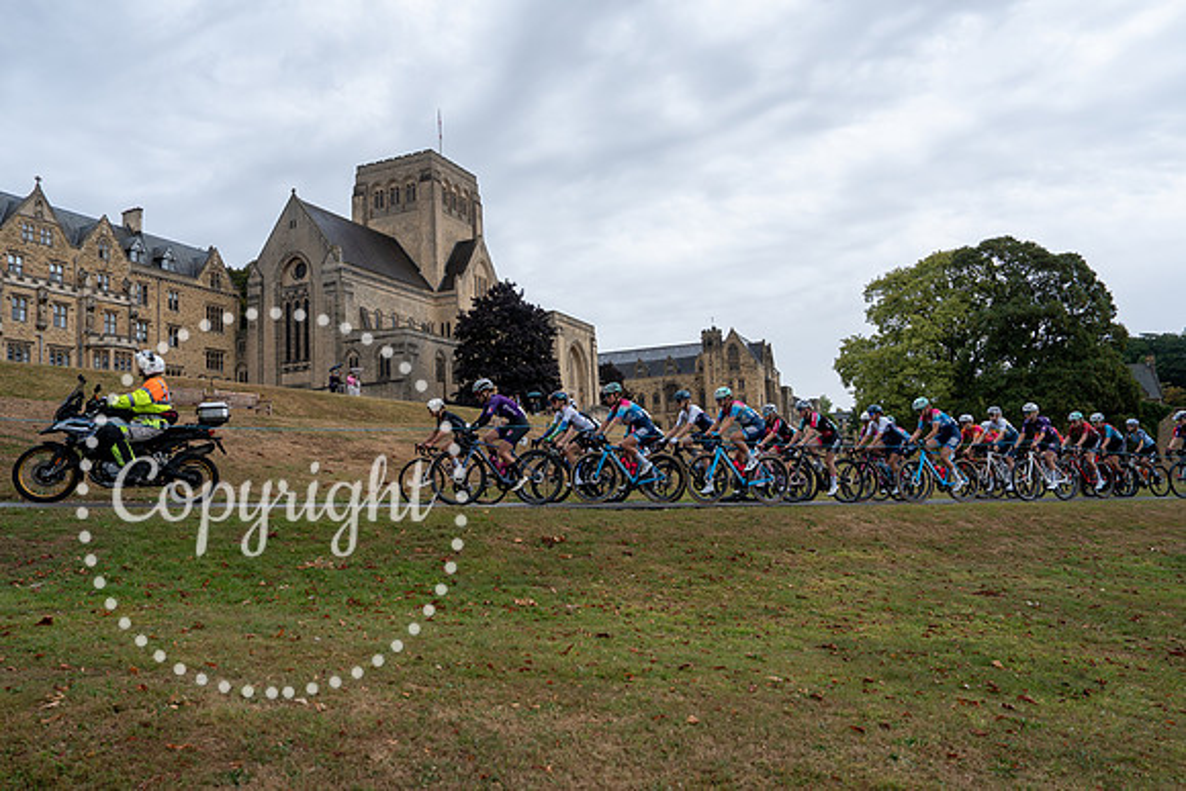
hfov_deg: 72.1
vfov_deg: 51.8
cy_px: 408
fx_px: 815
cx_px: 584
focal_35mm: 25
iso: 400
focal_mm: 24
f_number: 4
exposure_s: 1/800
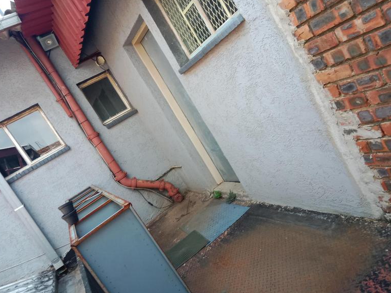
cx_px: 189
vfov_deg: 53.1
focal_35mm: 26
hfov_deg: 67.3
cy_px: 148
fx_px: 294
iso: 117
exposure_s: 1/100
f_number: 2.2
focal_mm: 3.4
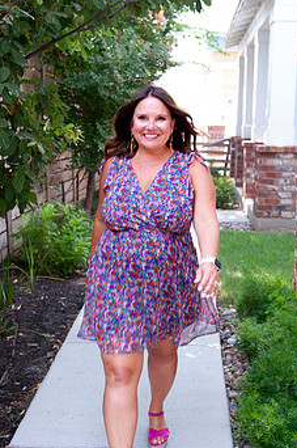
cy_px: 221
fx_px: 621
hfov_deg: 26.9
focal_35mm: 50
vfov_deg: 39.6
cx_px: 154
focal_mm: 38
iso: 100
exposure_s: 1/80
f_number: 4
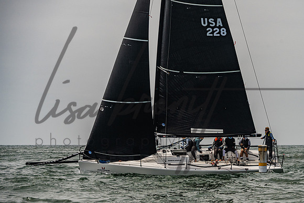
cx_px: 189
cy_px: 115
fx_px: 2005
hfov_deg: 8.7
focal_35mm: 237
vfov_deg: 5.8
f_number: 8
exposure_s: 1/4000
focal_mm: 185
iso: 500
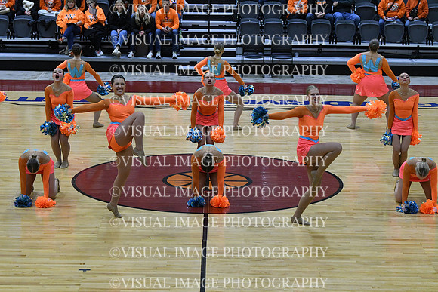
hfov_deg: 19.5
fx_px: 1278
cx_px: 219
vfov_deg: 13.0
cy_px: 146
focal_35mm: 105
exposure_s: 1/500
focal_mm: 70
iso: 4000
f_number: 4
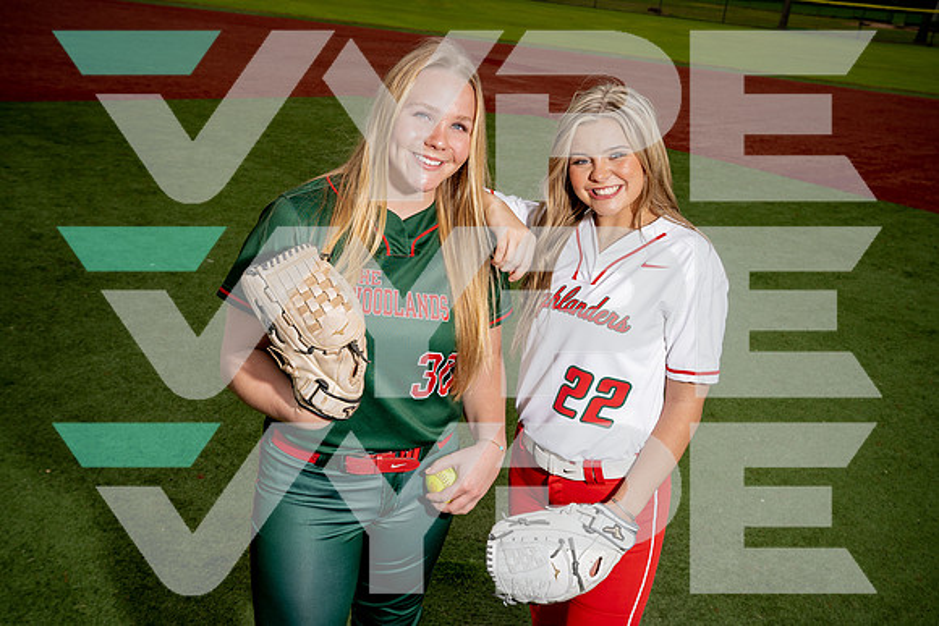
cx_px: 470
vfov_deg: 33.4
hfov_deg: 48.4
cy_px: 313
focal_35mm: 40
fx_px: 1044
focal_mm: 40
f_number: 8
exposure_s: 1/250
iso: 100
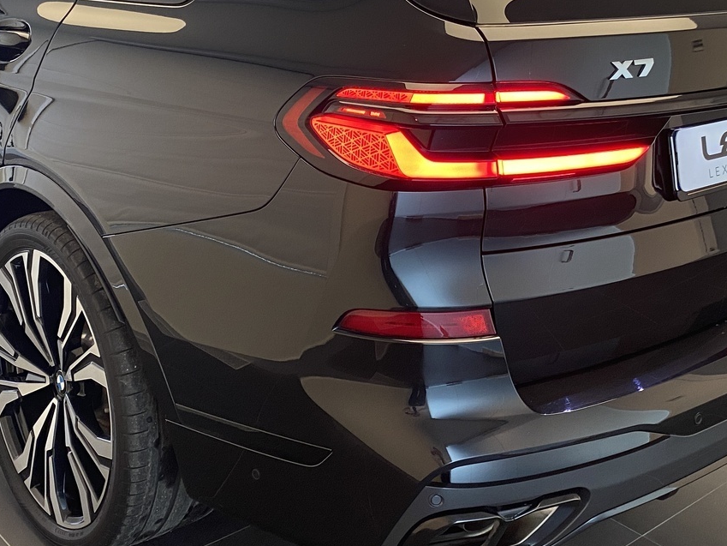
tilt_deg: -13.2
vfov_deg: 29.2
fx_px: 1029
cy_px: 139
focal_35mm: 49
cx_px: 333
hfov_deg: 38.9
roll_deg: -1.2
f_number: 1.8
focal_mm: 4.25
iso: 125
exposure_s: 1/60
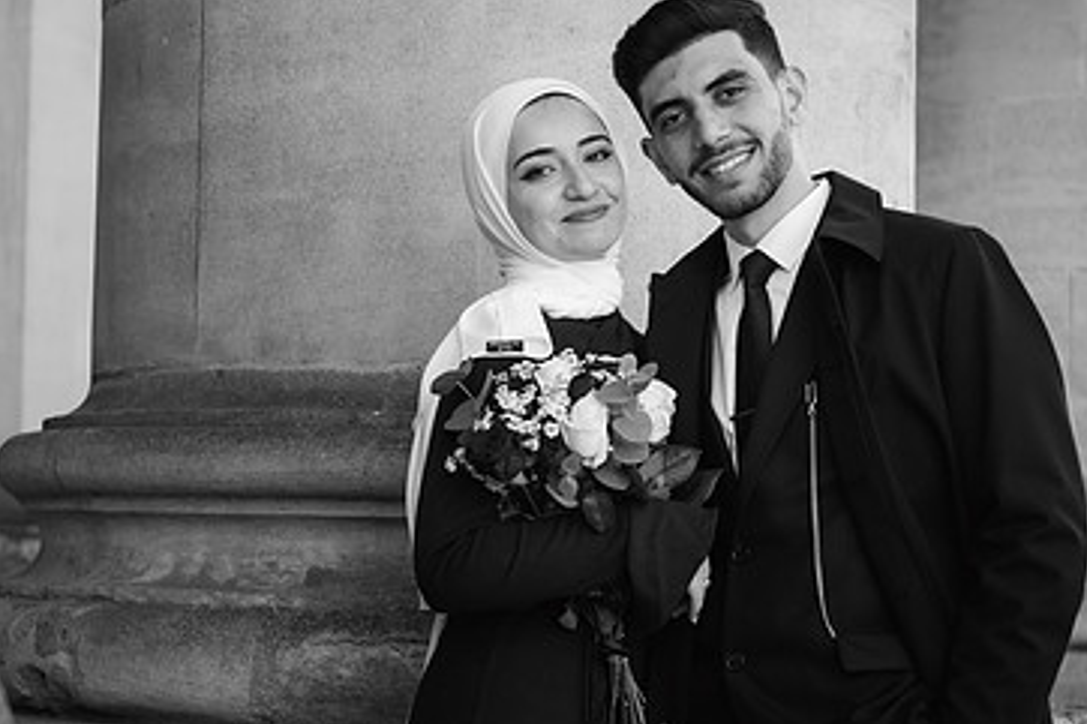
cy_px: 364
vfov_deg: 14.2
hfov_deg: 21.2
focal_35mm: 96
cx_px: 405
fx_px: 2897
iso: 200
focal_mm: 40
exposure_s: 1/800
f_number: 2.8
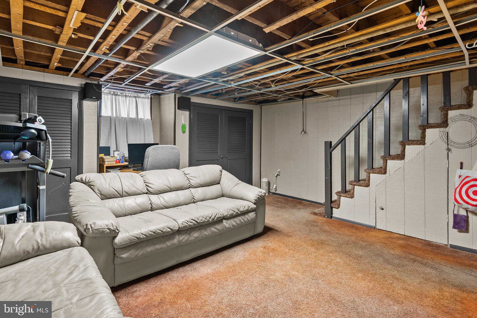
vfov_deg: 67.4
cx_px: 238
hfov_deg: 90.0
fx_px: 239
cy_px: 159
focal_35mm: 18
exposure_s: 1.6
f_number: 8
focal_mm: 18
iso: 640
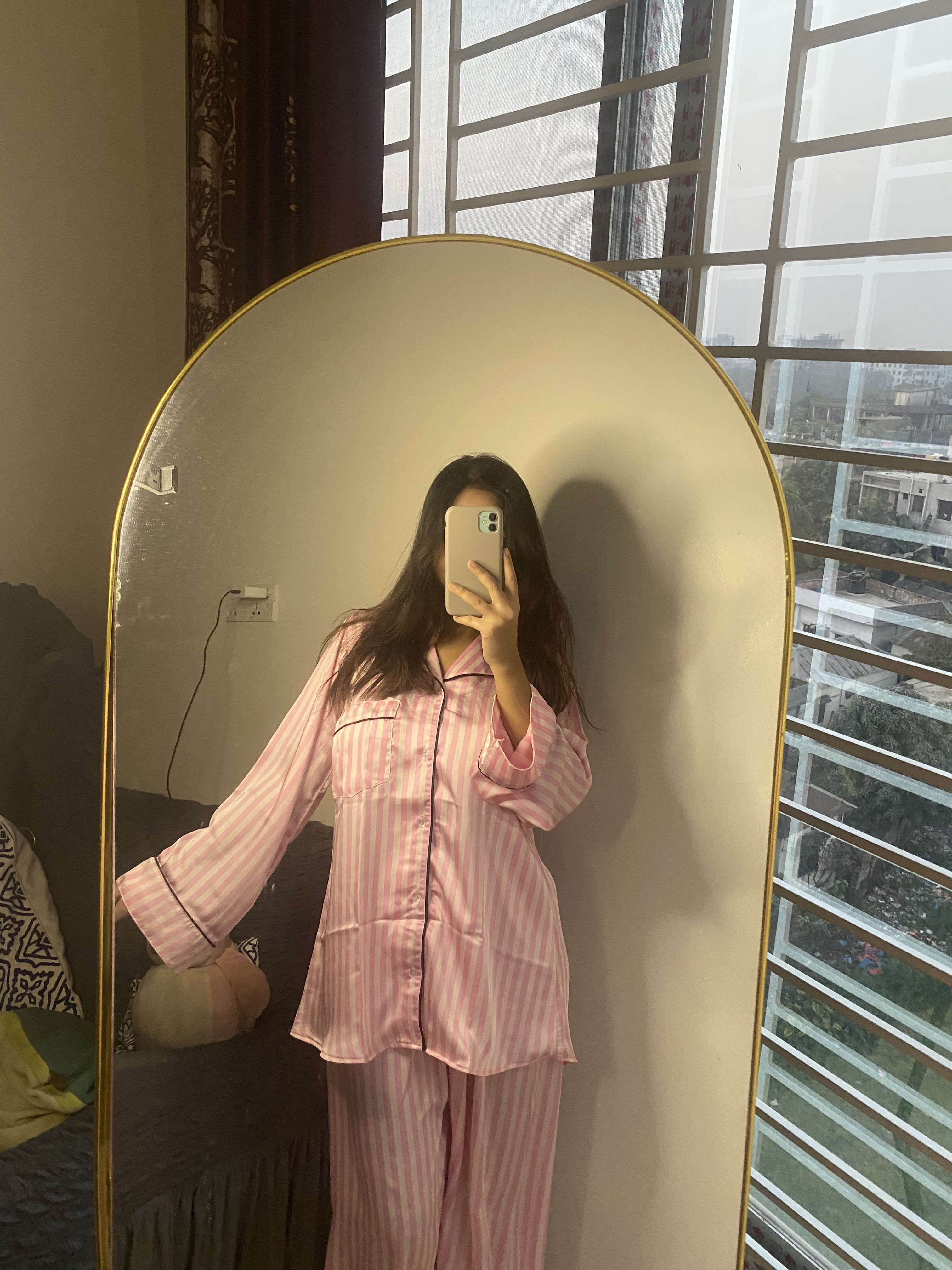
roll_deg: -1.4
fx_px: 953
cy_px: 635
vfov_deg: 67.3
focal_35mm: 26
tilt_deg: -15.0
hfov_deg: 53.1
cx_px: 476
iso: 320
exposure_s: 1/60
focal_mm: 4.25
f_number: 1.8
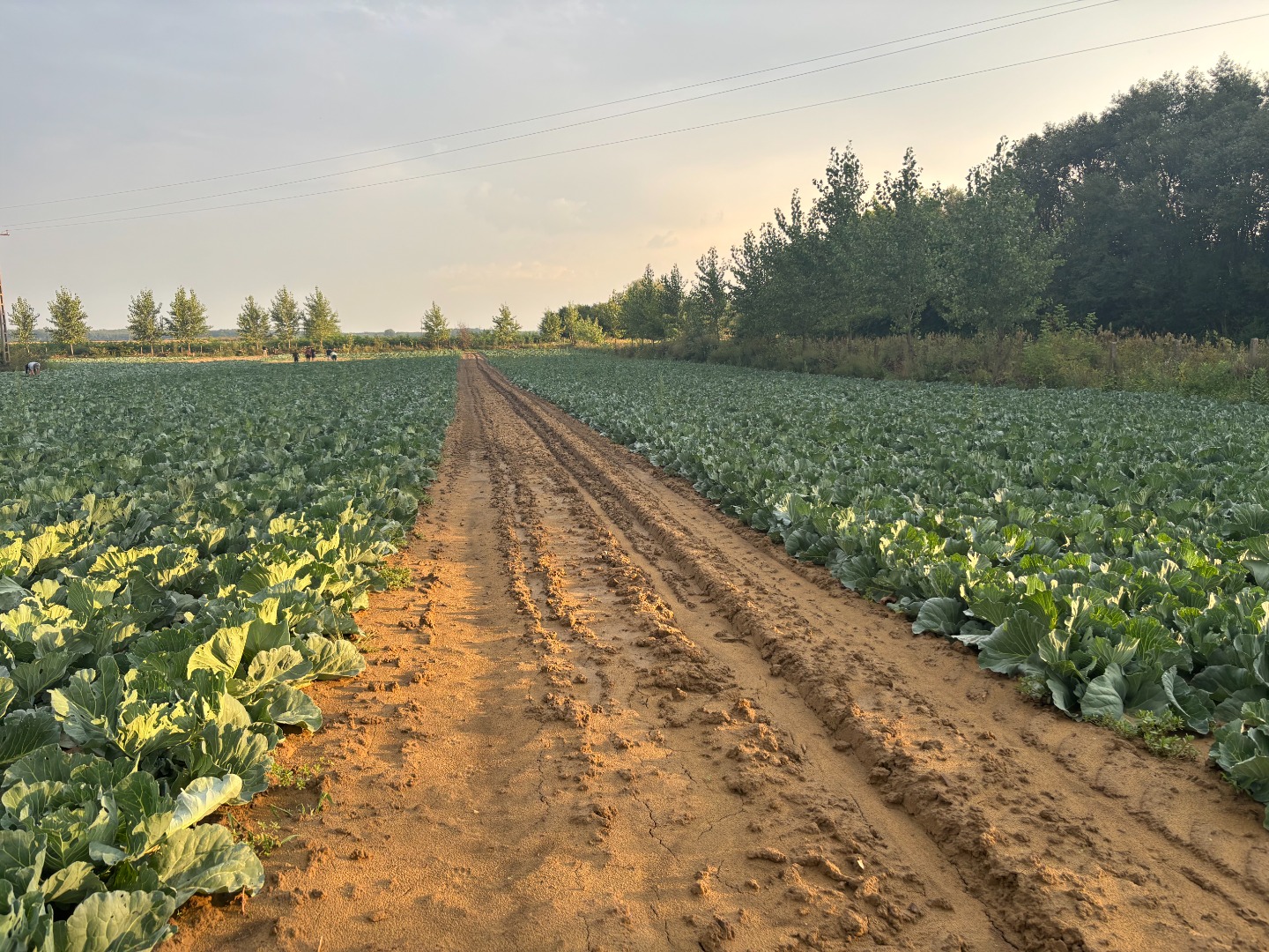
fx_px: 953
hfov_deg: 67.3
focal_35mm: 26
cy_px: 476
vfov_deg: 53.1
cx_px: 634
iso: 50
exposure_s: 1/437
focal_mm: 5.96
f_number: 1.6
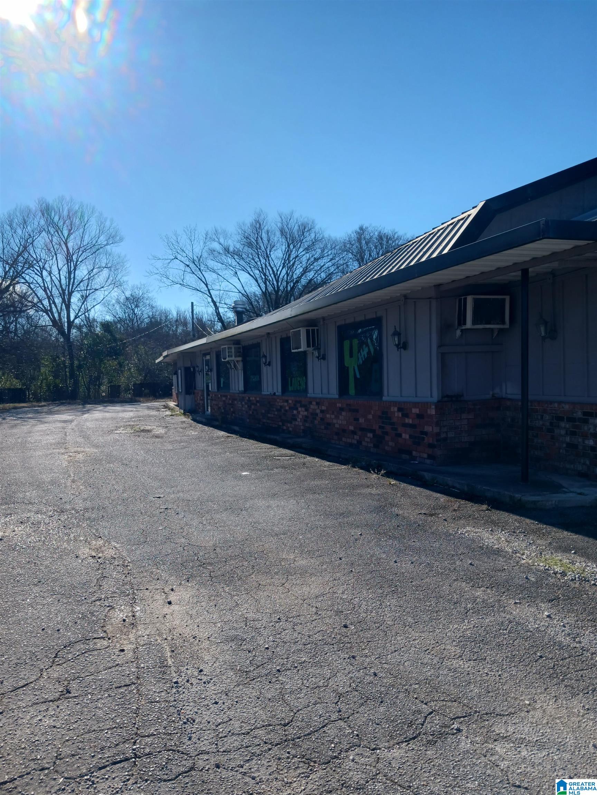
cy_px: 398
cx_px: 298
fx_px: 621
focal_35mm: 27
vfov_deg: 65.3
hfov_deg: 51.4
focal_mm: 4
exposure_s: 1/524
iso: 20
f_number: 1.8
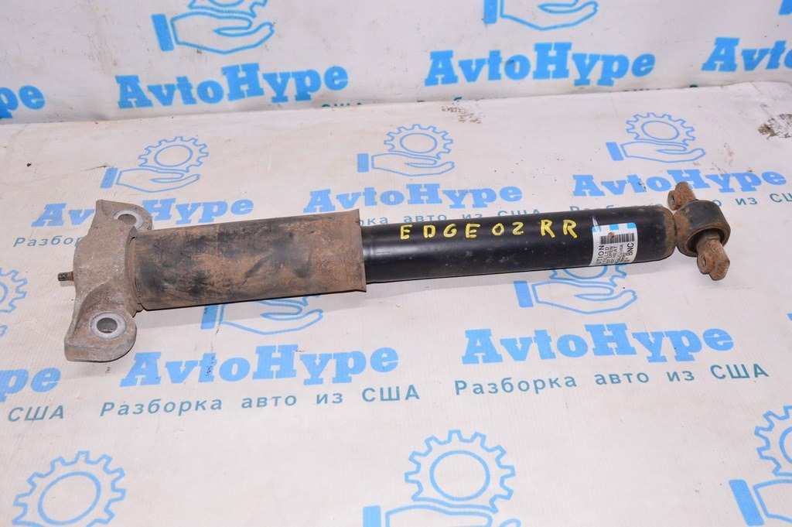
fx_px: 758
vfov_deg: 38.3
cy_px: 264
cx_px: 396
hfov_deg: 55.1
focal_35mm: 34
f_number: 8
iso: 1600
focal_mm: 23
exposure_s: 1/200
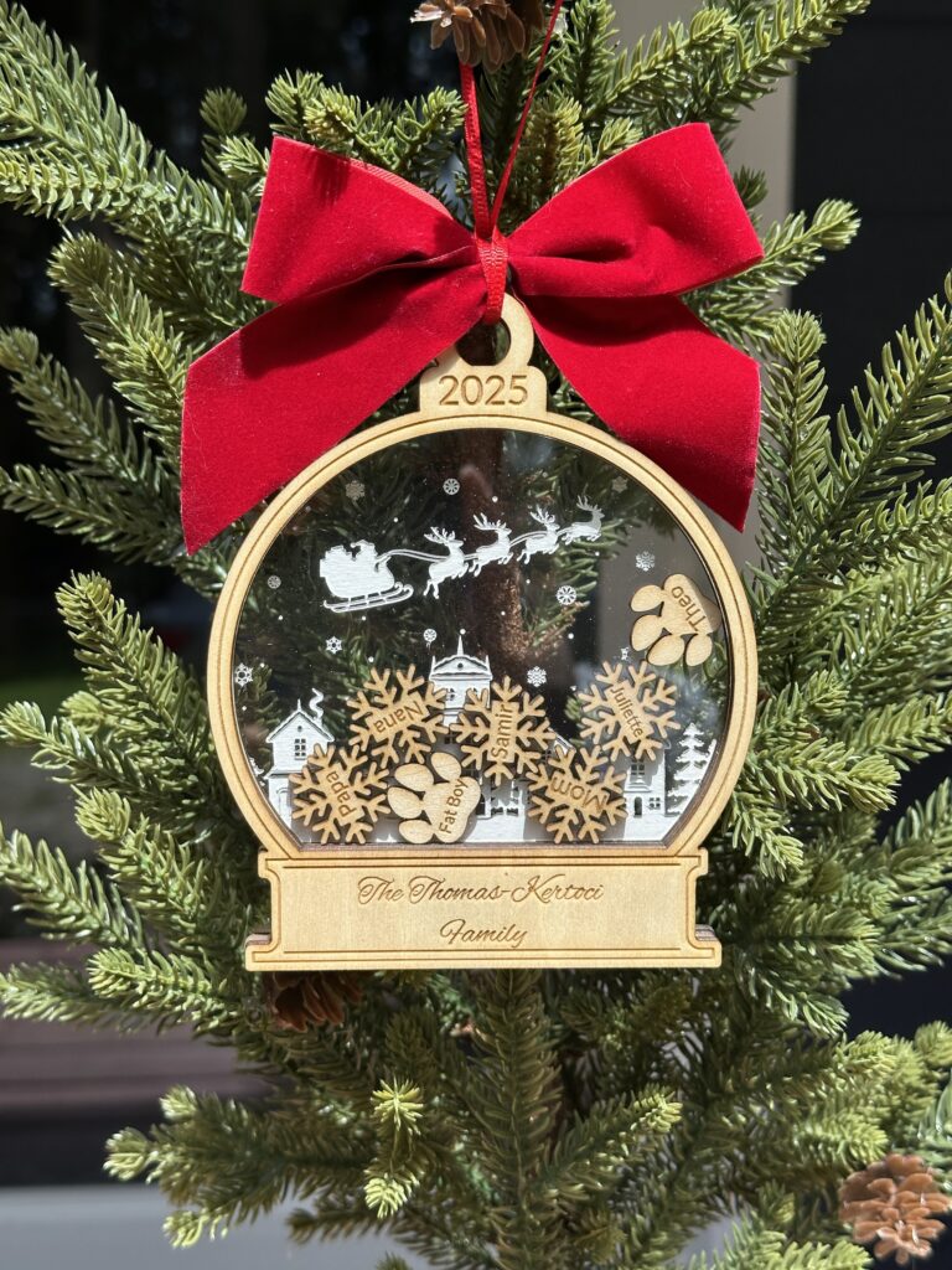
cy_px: 635
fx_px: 1760
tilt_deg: -8.2
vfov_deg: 39.7
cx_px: 476
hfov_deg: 30.3
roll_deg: +0.1
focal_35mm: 48
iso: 64
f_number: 1.78
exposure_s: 1/1453
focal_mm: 6.86
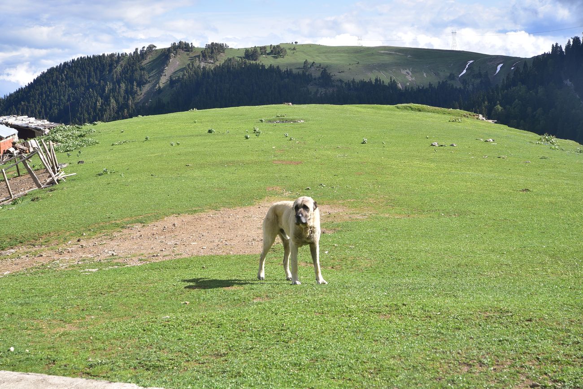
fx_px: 518
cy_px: 194
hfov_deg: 58.7
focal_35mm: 32
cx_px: 292
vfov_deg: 41.1
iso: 200
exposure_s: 1/125
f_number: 13
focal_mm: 32
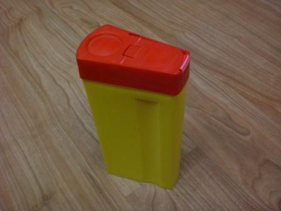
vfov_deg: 37.7
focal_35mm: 38
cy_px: 106
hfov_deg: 49.0
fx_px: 308
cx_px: 140
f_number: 3.1
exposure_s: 1/125
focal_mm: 6.3
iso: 400
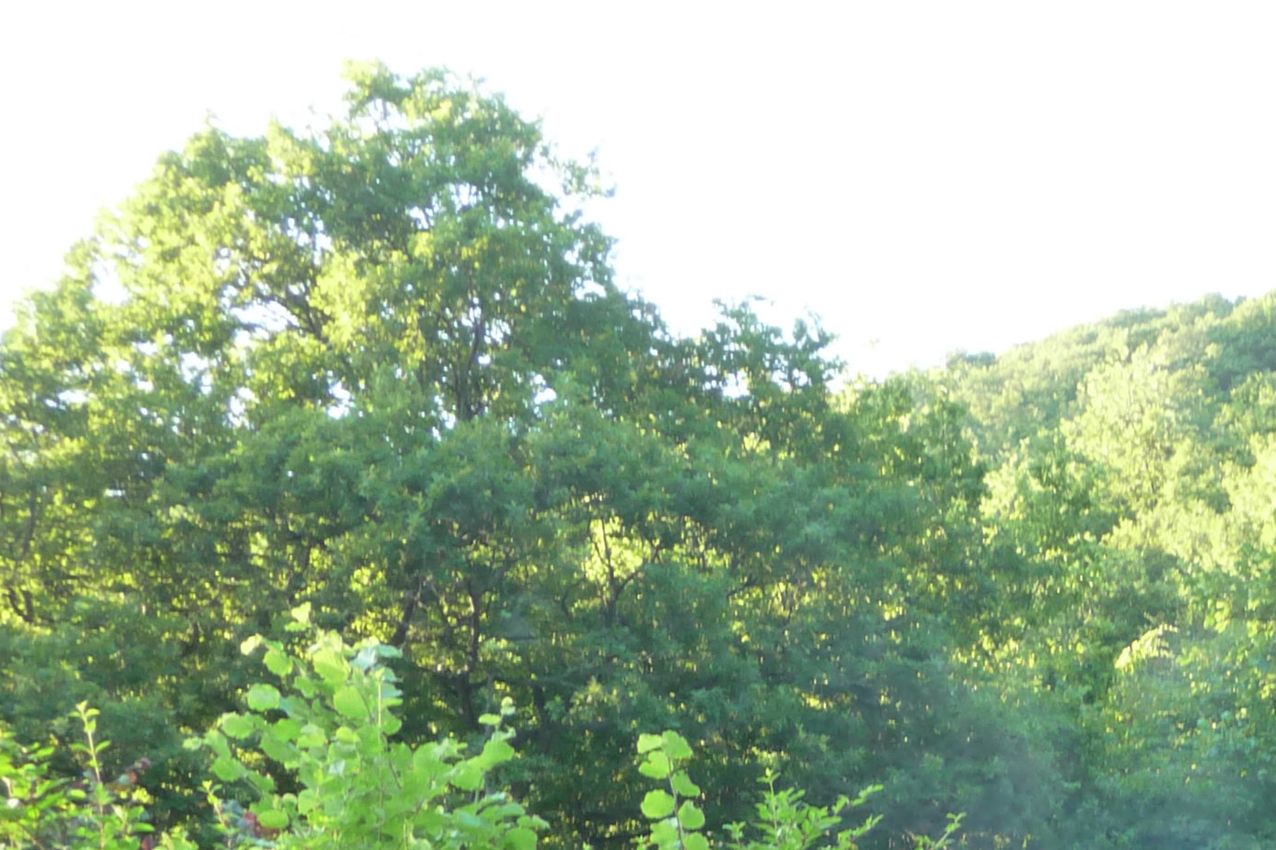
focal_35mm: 98
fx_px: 3473
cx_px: 1518
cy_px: 1060
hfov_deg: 19.6
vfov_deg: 13.5
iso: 200
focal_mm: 6.3
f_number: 3.8
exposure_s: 1/30
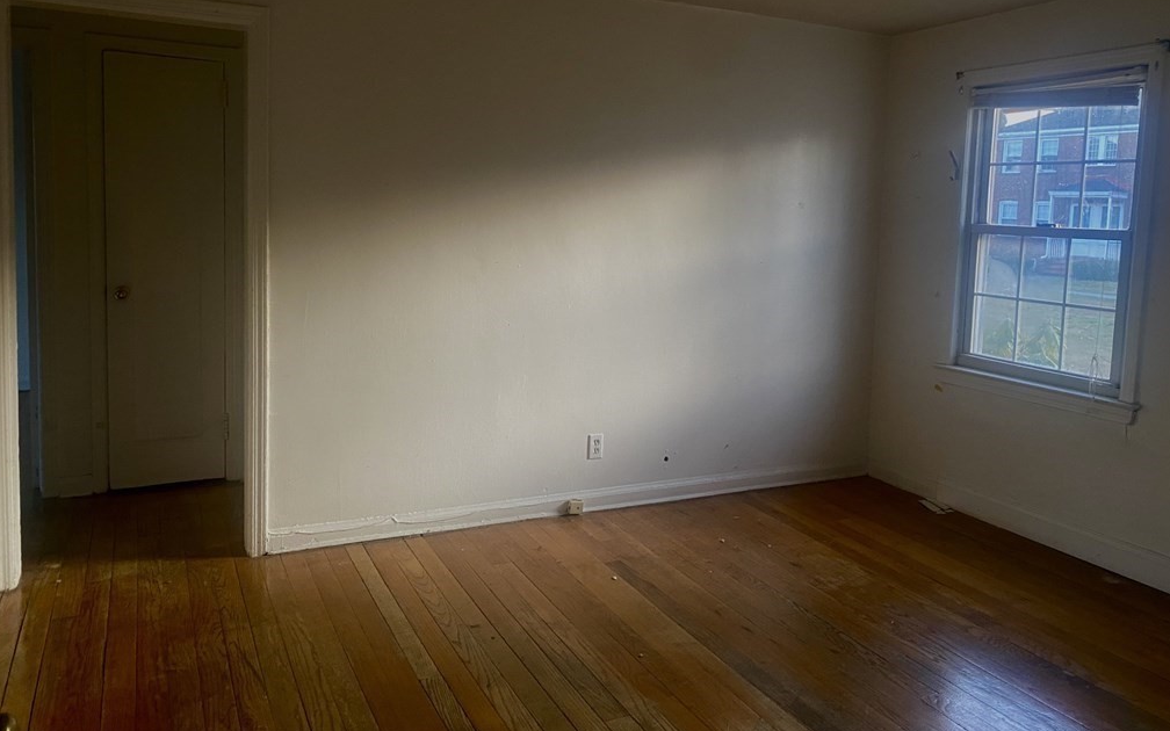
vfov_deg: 44.3
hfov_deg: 66.5
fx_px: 893
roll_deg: -1.4
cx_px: 584
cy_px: 291
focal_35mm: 28
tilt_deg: -4.8
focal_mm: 4.25
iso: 160
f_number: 1.8
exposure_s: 1/60
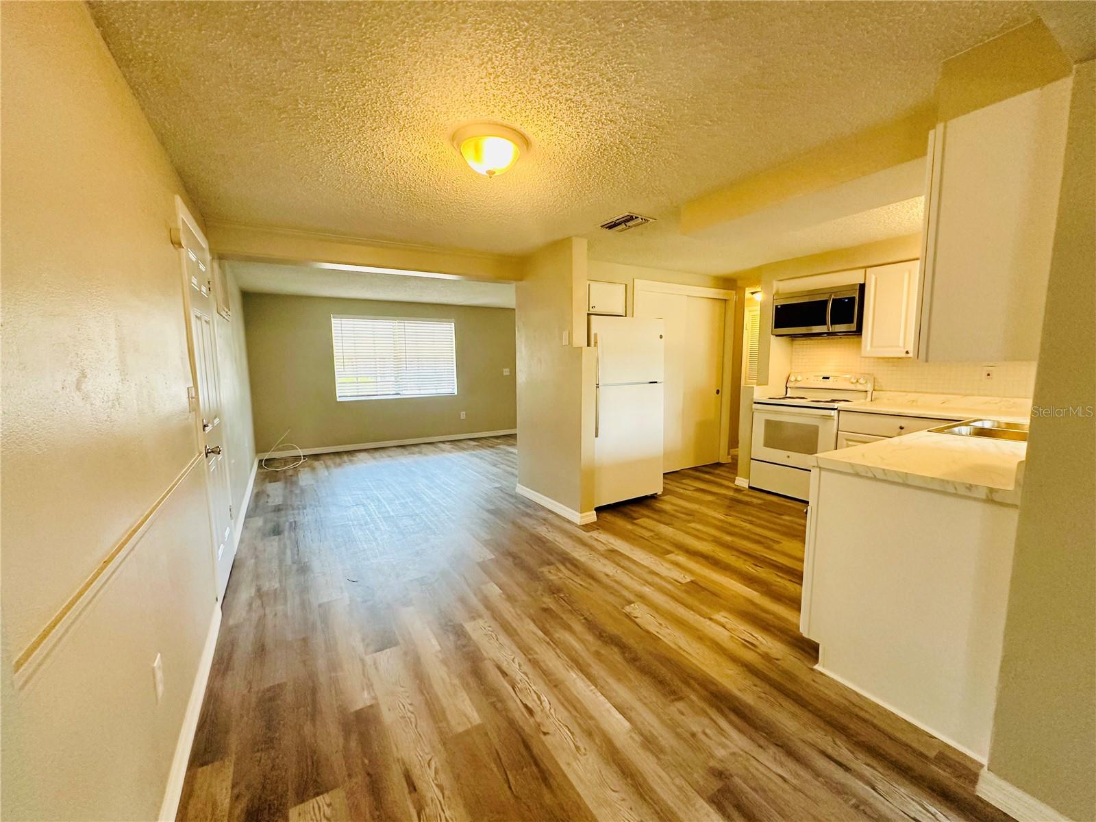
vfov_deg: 85.7
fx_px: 443
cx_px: 548
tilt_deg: -6.8
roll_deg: +0.0
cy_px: 411
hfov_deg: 102.1
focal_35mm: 14
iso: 320
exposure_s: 1/120
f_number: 2.2
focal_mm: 2.22
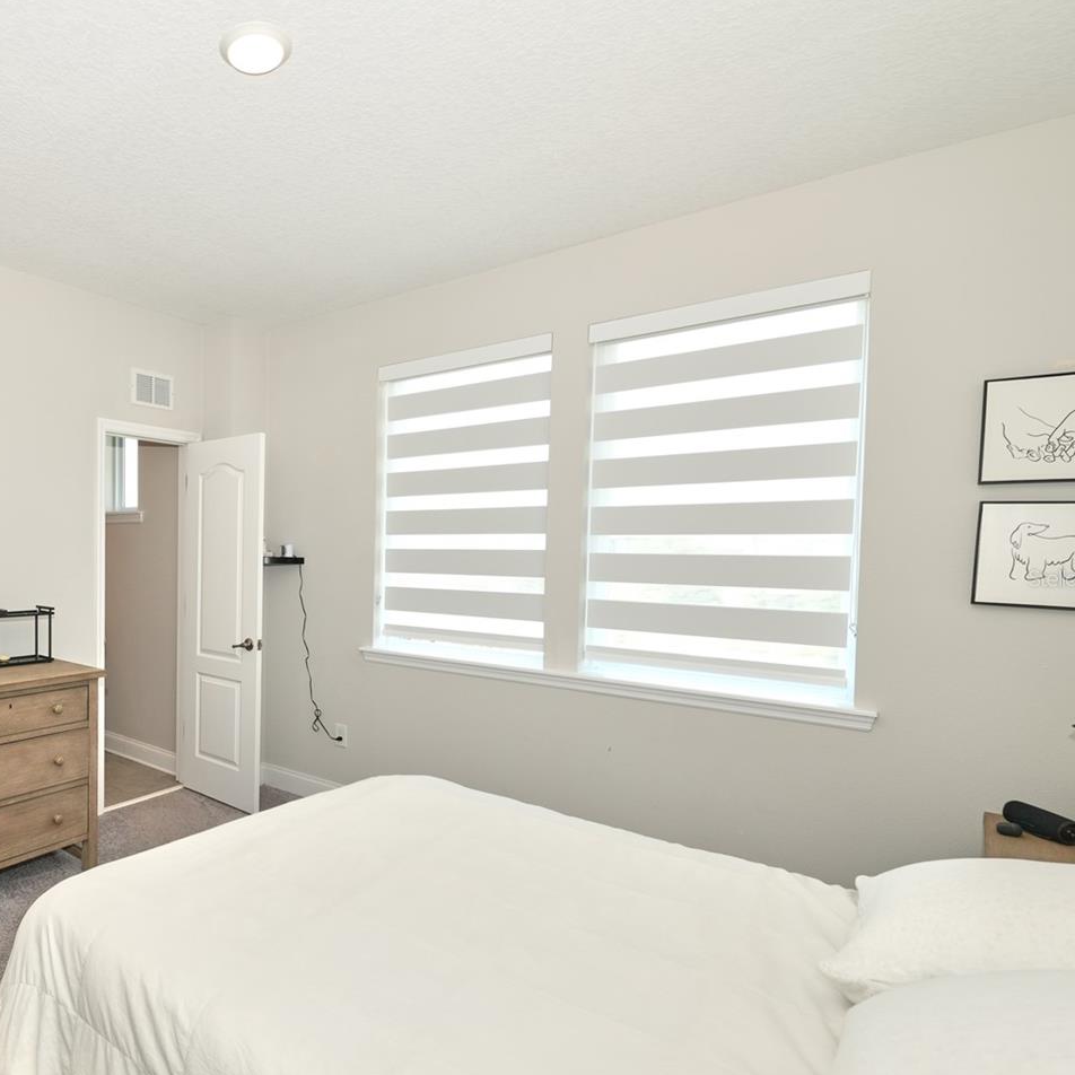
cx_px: 226
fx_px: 703
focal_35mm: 20
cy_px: 578
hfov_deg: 68.2
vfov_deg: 74.7
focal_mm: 14
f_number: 5.6
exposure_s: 1/200
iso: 400
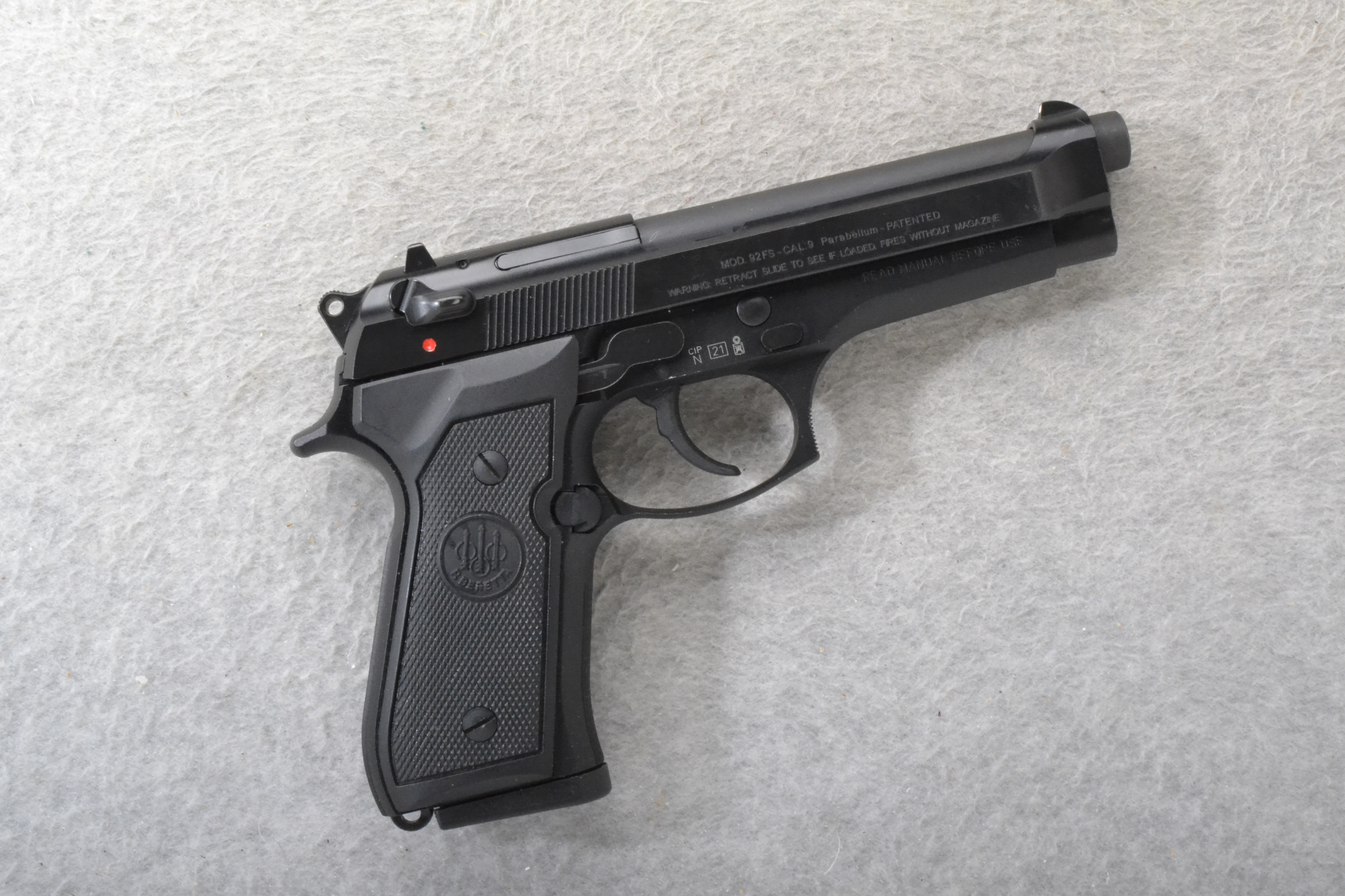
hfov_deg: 35.1
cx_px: 672
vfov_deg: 23.8
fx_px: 2129
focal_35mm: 57
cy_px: 448
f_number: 20
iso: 3200
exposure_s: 1/160
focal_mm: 38
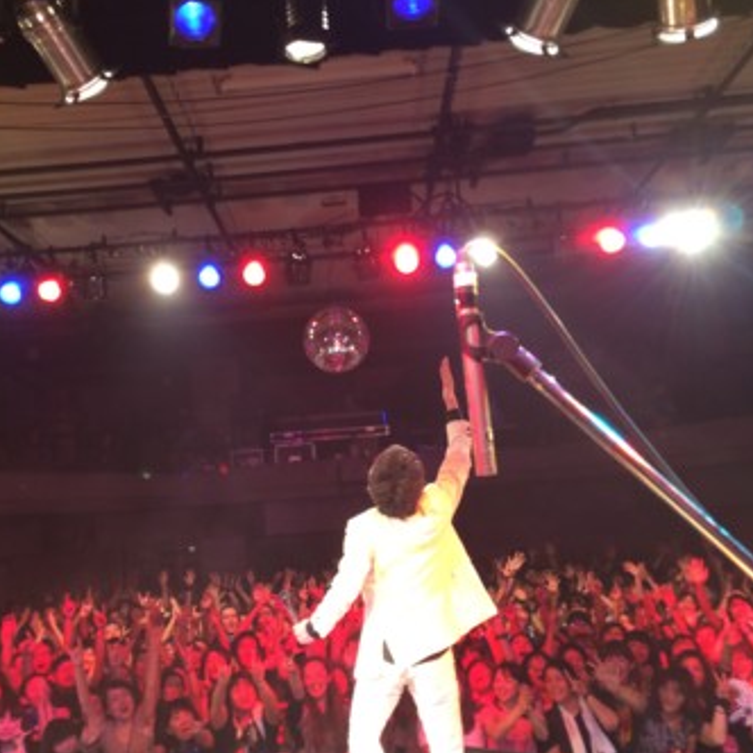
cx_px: 308
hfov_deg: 45.8
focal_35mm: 36
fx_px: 886
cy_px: 374
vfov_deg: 46.0
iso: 80
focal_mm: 4.12
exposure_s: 1/30
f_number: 2.2
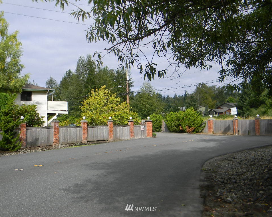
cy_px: 109
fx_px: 346
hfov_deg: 42.9
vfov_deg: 34.9
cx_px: 141
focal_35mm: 43
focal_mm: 7.3
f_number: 3.8
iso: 80
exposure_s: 1/591
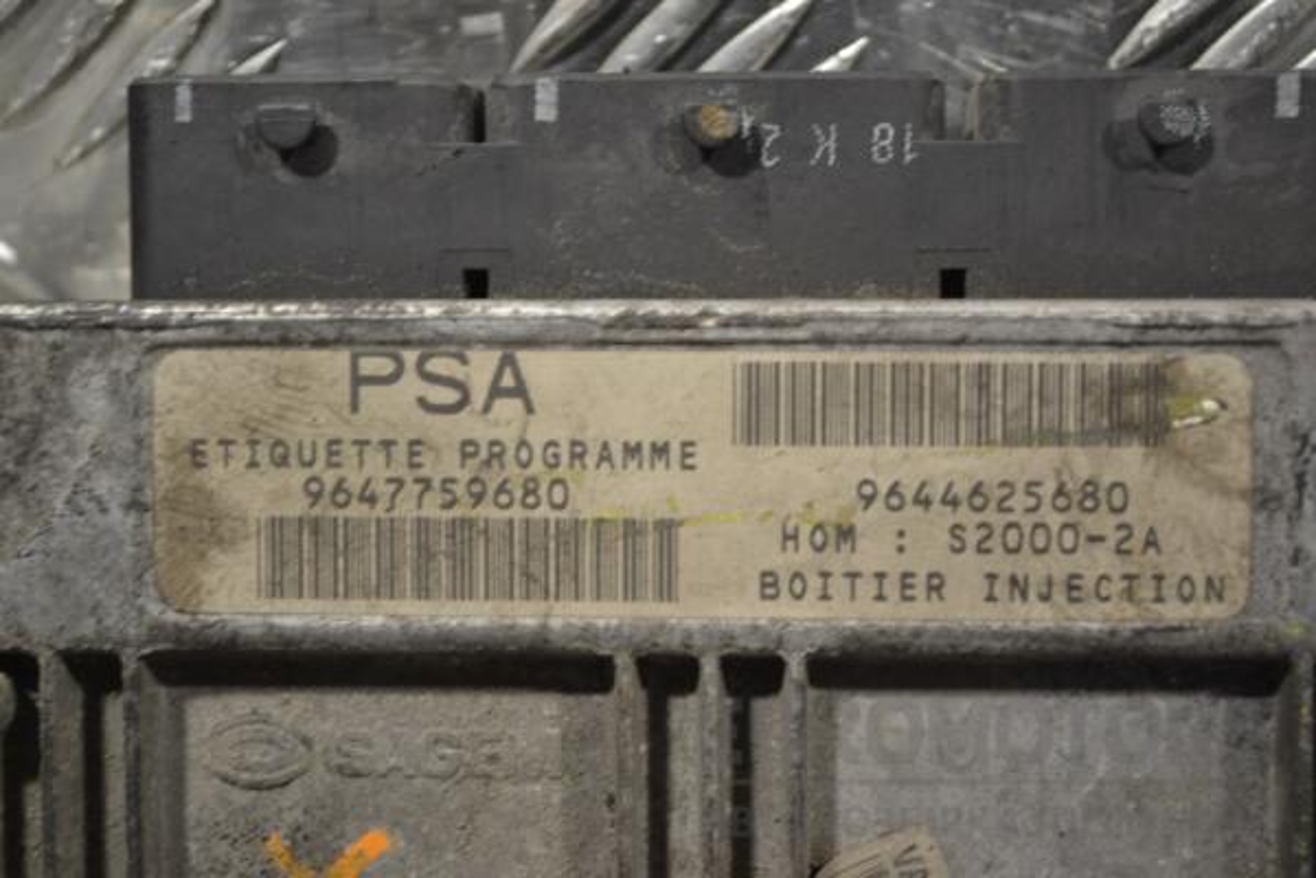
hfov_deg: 33.4
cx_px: 658
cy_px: 439
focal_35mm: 60
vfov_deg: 22.6
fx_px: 2193
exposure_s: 1/60
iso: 450
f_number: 5.3
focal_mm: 40
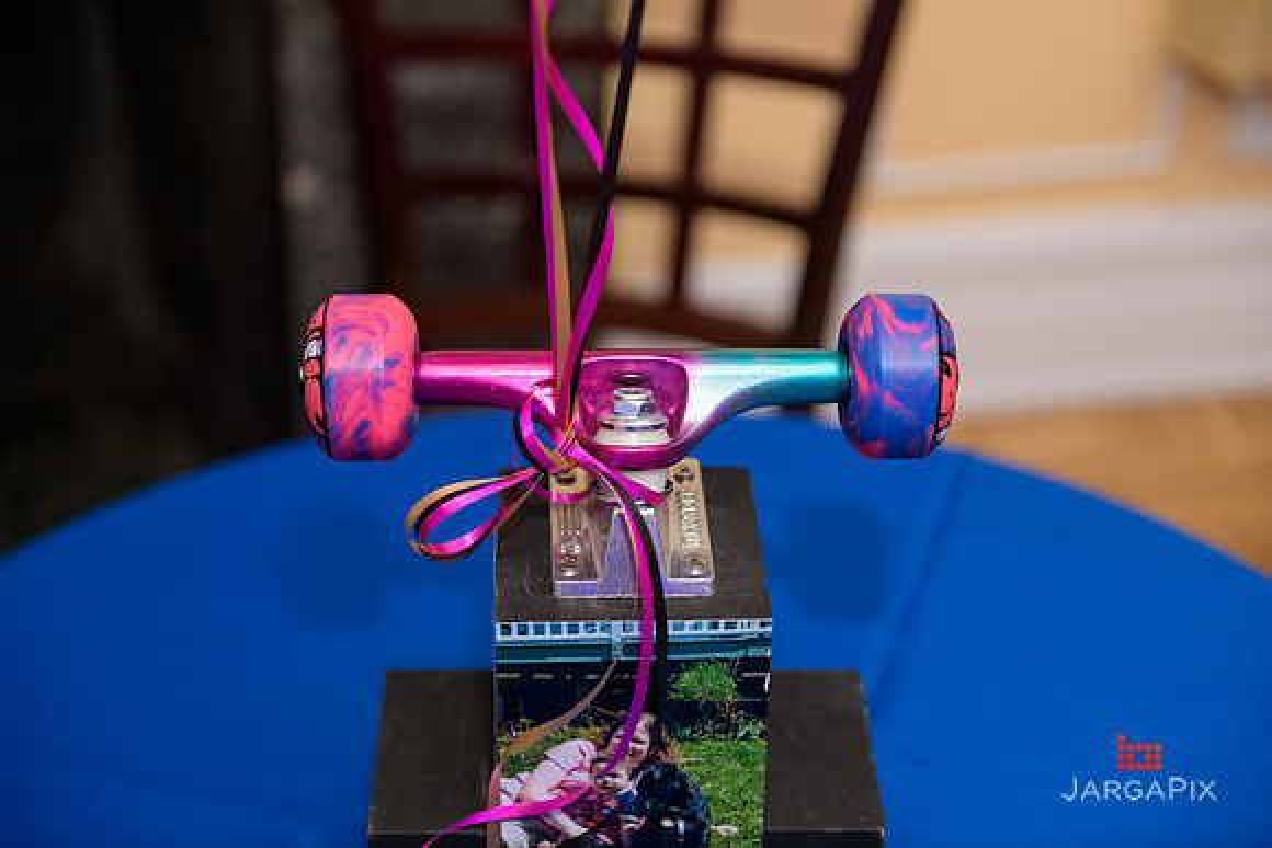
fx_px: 2120
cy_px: 424
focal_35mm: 60
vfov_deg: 22.6
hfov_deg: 33.4
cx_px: 636
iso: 1600
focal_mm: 60
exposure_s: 1/125
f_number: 3.2
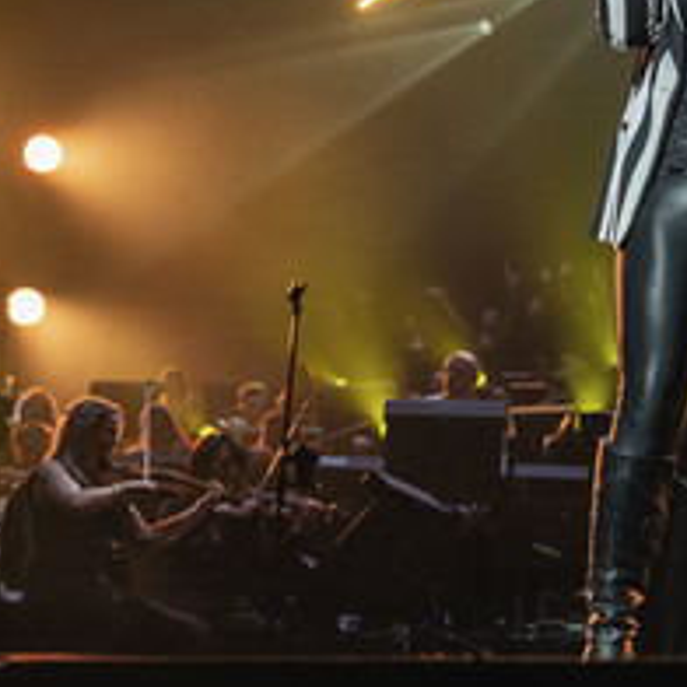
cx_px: 734
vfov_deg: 21.6
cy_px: 224
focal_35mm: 80
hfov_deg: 20.7
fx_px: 1796
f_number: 5
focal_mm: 41
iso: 2500
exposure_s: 1/250
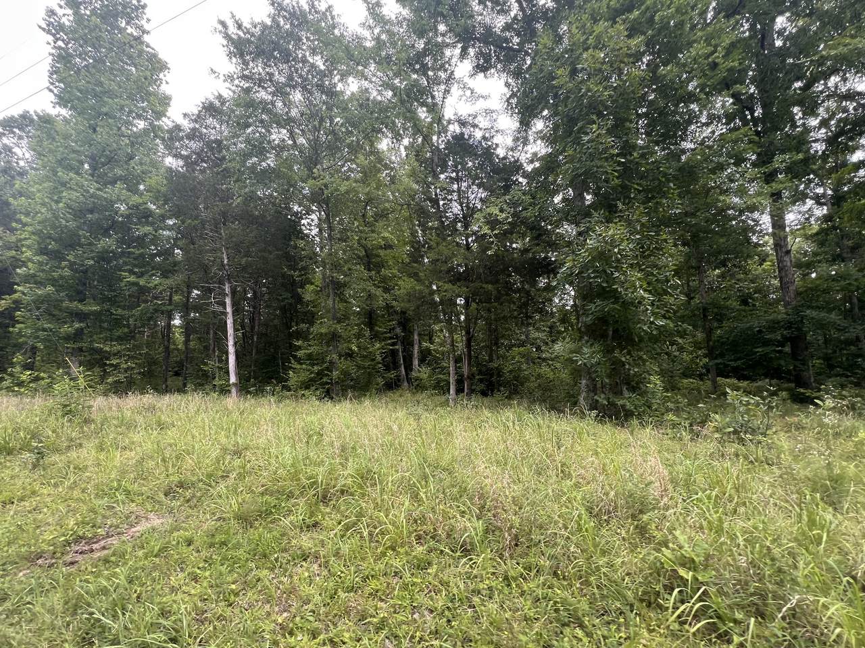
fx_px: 325
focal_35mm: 13
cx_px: 432
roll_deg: +2.5
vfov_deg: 89.9
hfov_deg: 106.2
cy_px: 324
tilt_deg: +3.3
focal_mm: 1.57
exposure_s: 1/166
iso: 32
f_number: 1.8
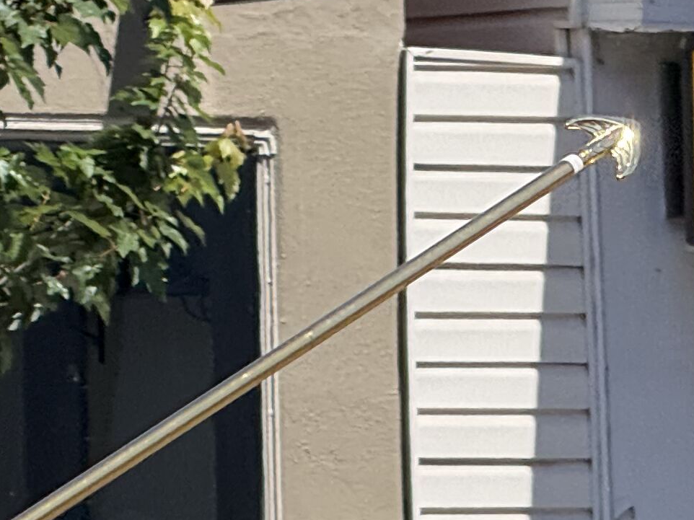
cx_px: -24
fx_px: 10082
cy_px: 470
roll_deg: +1.7
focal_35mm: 503
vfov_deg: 3.0
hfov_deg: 3.9
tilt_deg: -0.2
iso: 64
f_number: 2.8
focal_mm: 15.66
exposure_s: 1/990
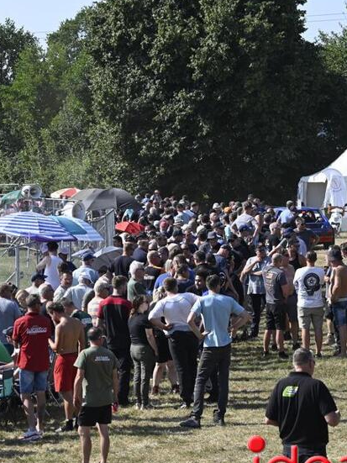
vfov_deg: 11.4
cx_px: 32
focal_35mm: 173
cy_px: 253
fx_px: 2313
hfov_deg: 8.5
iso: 400
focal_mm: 100
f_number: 8
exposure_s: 1/1000
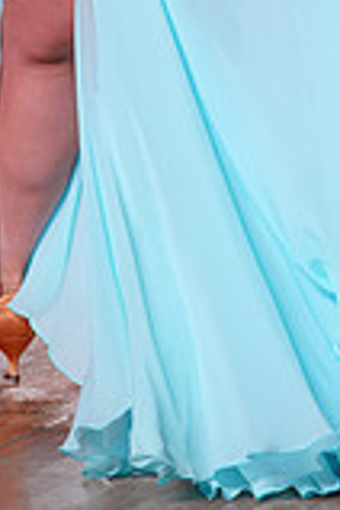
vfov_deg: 5.5
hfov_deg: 3.7
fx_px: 5255
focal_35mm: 371
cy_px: -372
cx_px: 181
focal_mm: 102
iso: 640
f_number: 2.8
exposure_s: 1/400
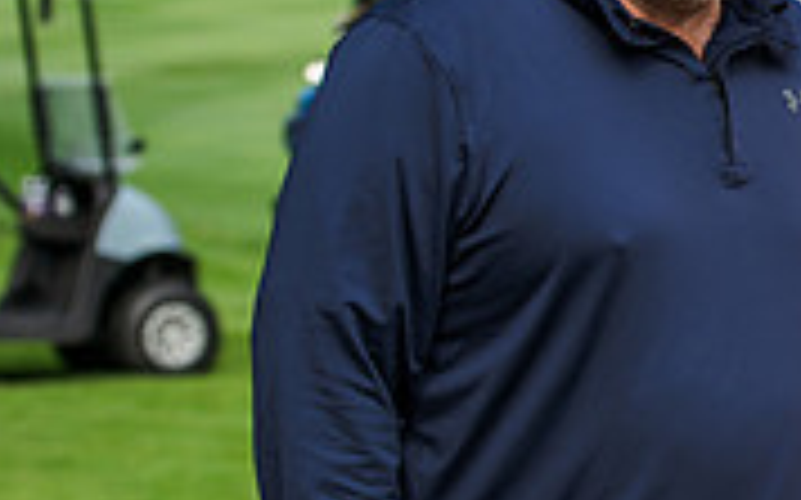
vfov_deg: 5.6
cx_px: 1224
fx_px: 5083
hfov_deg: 8.8
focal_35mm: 233
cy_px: 164
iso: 100
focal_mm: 70
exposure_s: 1/640
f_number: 4
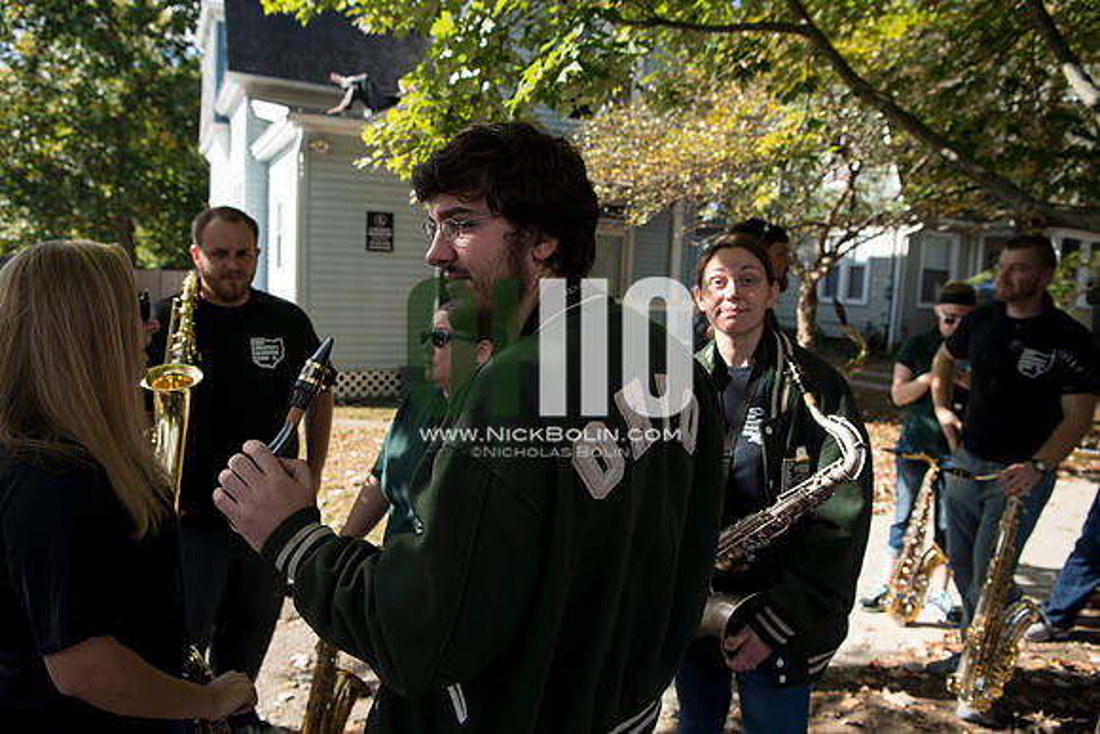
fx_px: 733
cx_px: 550
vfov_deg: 53.2
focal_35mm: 24
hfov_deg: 73.7
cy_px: 367
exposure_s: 1/640
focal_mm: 24
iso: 250
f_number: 4.5
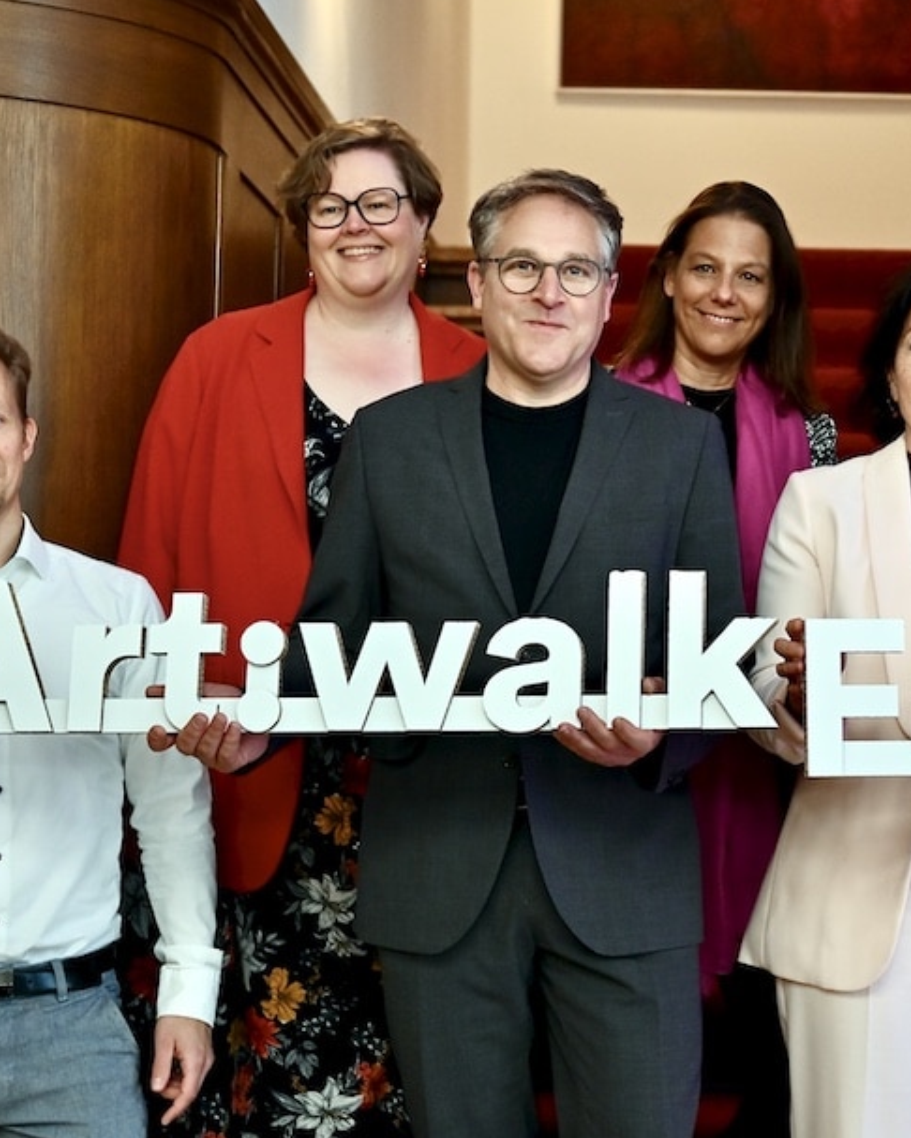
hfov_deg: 19.9
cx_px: 744
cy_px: 623
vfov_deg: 25.0
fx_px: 2560
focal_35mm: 76
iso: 1600
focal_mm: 48
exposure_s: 1/250
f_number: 2.8
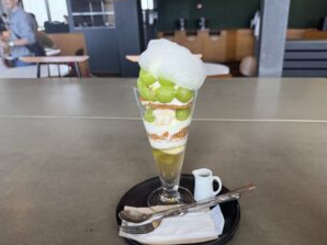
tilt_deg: -25.8
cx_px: 174
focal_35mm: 29
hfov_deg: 61.6
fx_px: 274
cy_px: 144
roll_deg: +1.2
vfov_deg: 48.0
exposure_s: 1/188
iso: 64
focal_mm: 6.76
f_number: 1.78
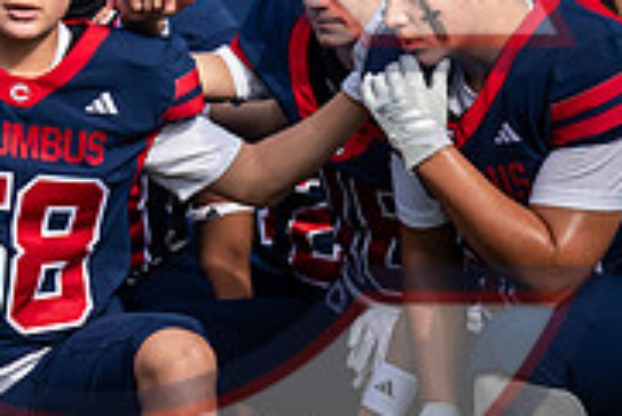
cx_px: 581
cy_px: 341
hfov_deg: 3.5
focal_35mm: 586
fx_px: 10133
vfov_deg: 2.4
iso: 90
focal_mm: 116
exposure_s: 1/1250
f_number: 2.8
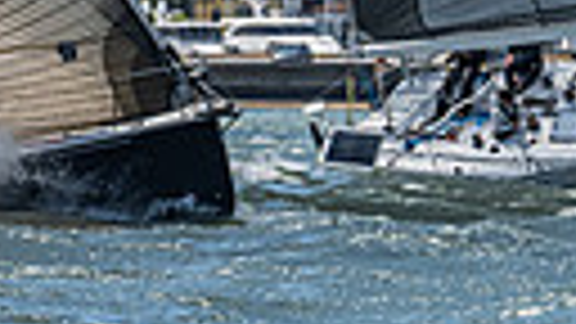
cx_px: 536
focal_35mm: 616
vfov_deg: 2.0
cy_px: -522
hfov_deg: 3.5
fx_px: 9408
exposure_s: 1/2000
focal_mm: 105
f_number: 7.1
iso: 500
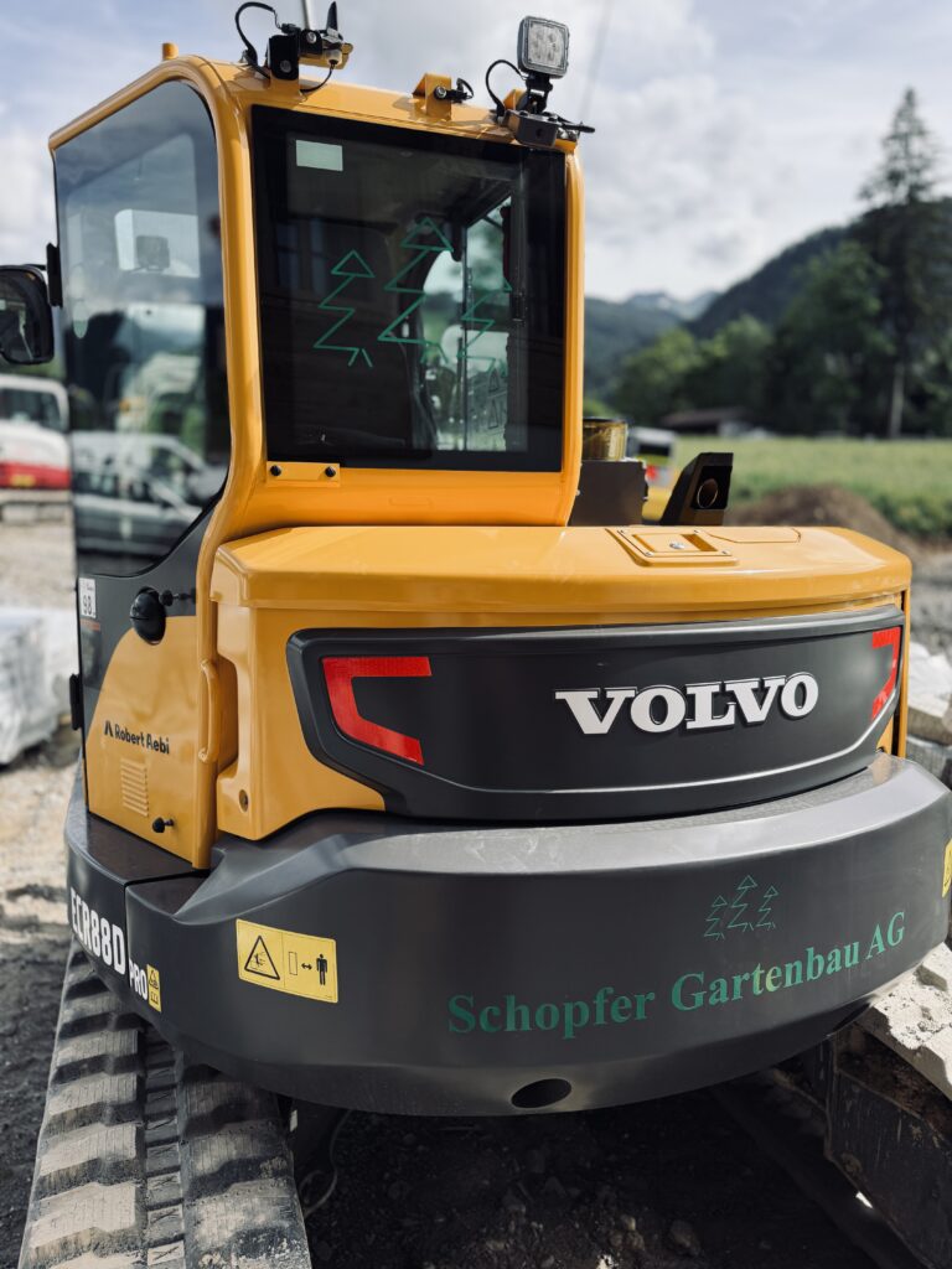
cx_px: 476
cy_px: 634
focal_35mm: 24
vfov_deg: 71.6
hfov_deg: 56.8
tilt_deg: -10.7
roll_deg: +0.1
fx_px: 880
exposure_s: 1/2907
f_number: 1.78
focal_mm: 6.76
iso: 100
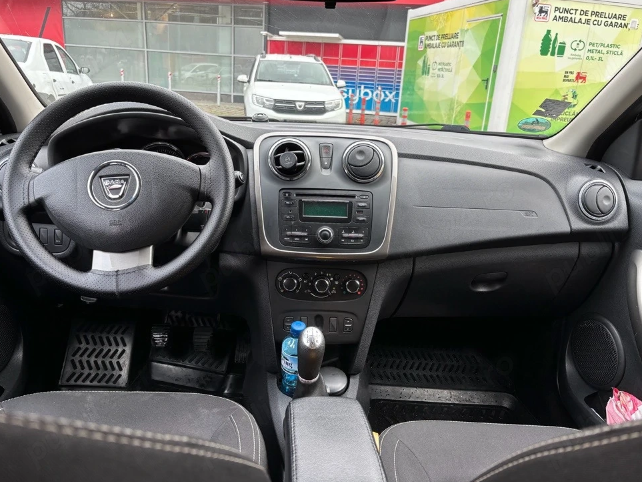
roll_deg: -4.6
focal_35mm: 27
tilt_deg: -19.2
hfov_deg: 65.3
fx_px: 501
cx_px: 314
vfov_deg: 51.3
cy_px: 240
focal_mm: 5.96
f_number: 1.6
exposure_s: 1/121
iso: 50
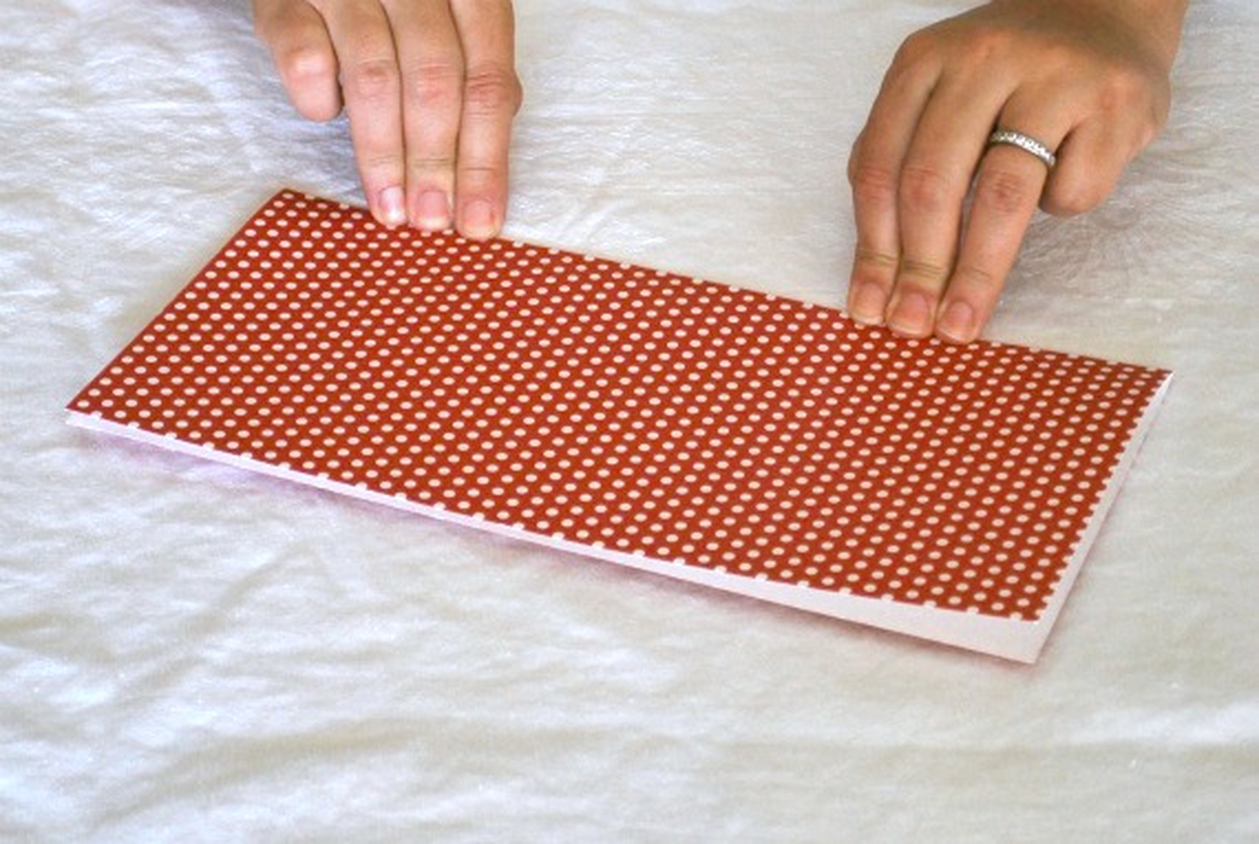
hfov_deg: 29.8
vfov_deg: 20.2
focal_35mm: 68
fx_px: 2364
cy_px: 422
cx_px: 630
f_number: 5.3
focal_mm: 45
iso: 450
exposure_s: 1/30
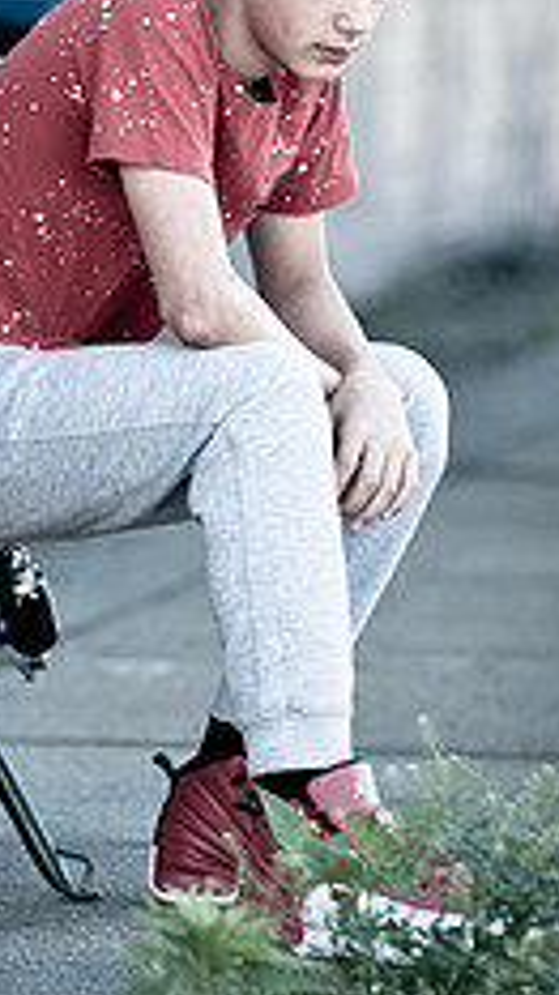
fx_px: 10676
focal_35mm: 405
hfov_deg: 3.0
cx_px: 126
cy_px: 265
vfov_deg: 5.3
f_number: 4
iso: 320
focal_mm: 200
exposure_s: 1/200
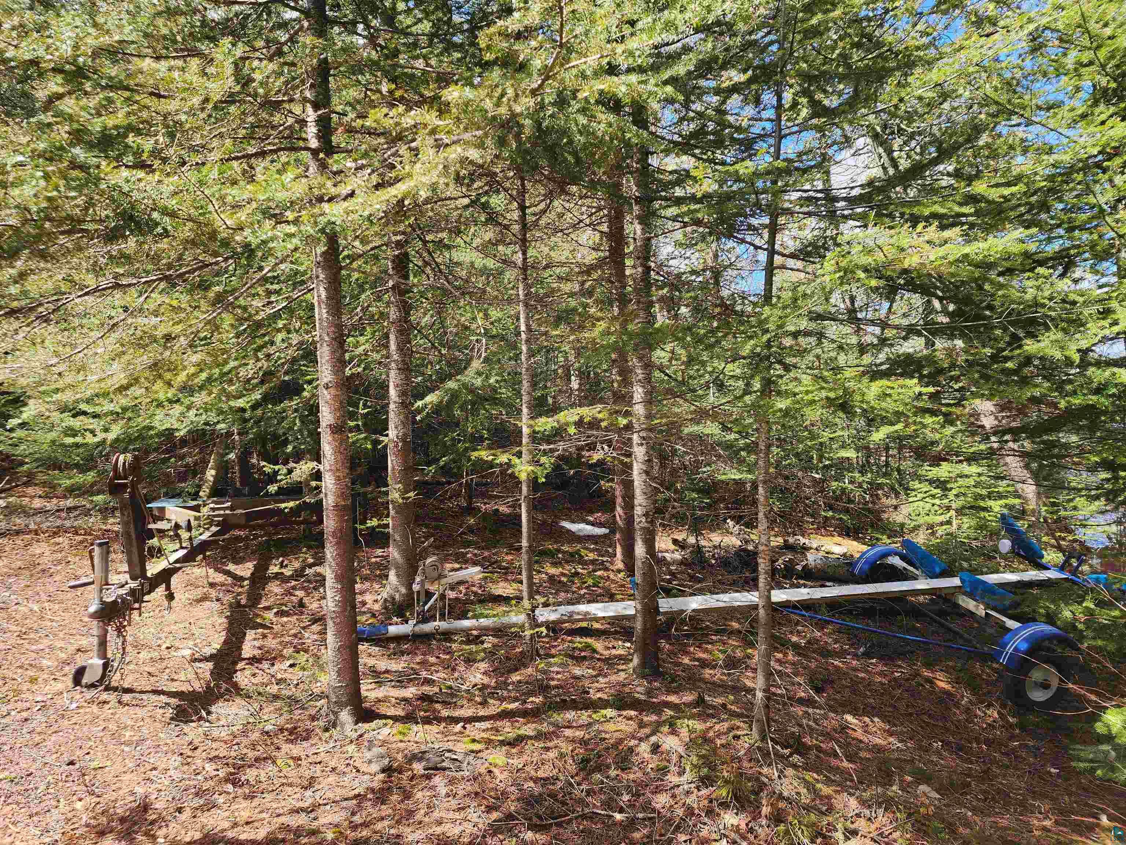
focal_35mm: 23
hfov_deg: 73.9
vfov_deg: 58.9
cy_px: 422
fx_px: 748
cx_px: 563
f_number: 1.8
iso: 12
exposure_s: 1/186
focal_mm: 6.4
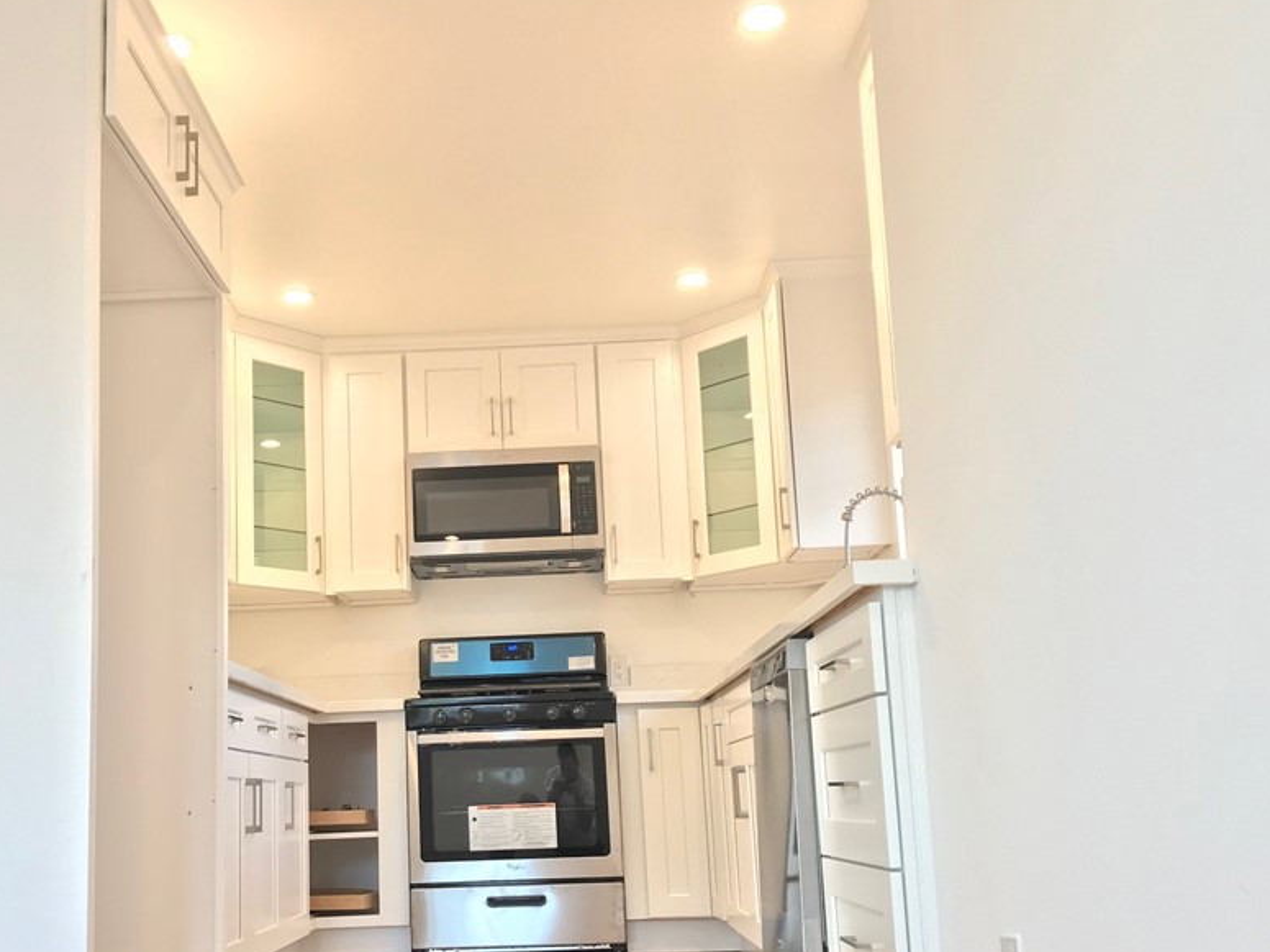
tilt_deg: +8.5
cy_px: 608
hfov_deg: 49.7
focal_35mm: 37
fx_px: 1357
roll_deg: +2.6
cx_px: 490
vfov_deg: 38.4
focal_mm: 3.99
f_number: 1.8
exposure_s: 1/30
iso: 25
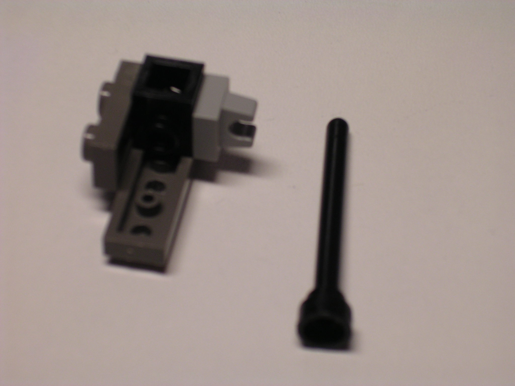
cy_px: 193
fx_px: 1562
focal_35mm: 105
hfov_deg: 18.7
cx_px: 258
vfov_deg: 14.1
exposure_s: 1/41.5
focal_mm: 15.9
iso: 100
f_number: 4.6
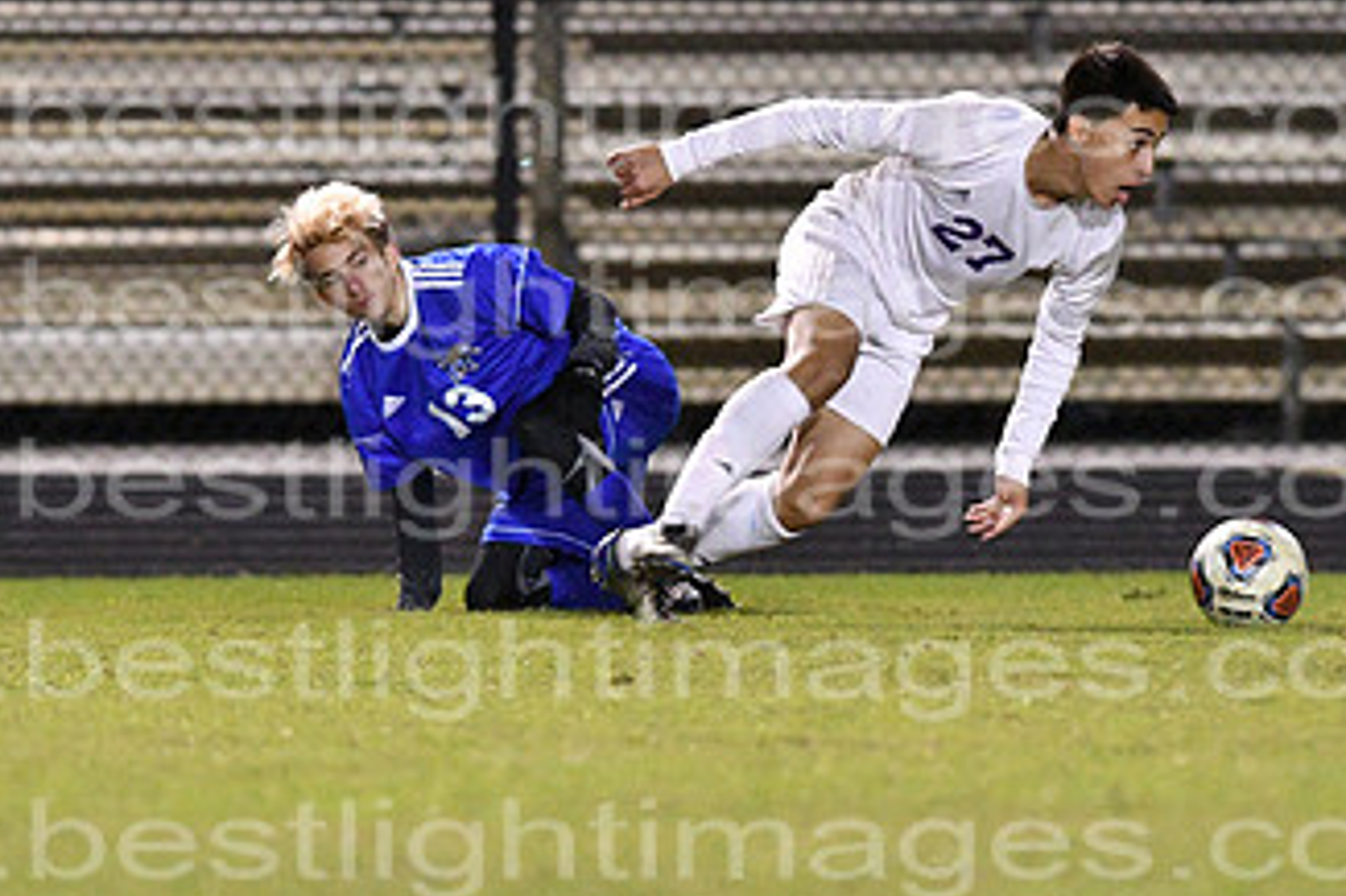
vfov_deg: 1.7
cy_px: 398
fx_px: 29932
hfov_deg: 2.6
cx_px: 566
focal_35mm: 801
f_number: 3.5
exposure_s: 1/640
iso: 10000
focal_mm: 300
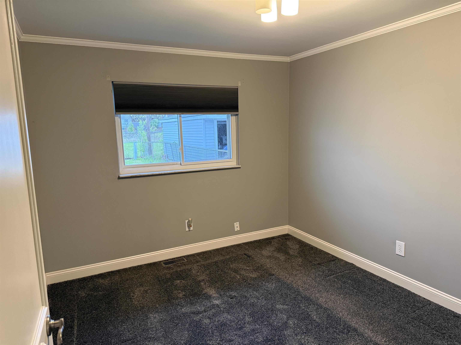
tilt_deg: -8.5
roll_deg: +1.8
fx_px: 320
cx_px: 230
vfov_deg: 56.8
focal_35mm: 24
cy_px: 172
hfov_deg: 71.6
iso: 500
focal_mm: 6.76
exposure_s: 1/60
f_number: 1.78
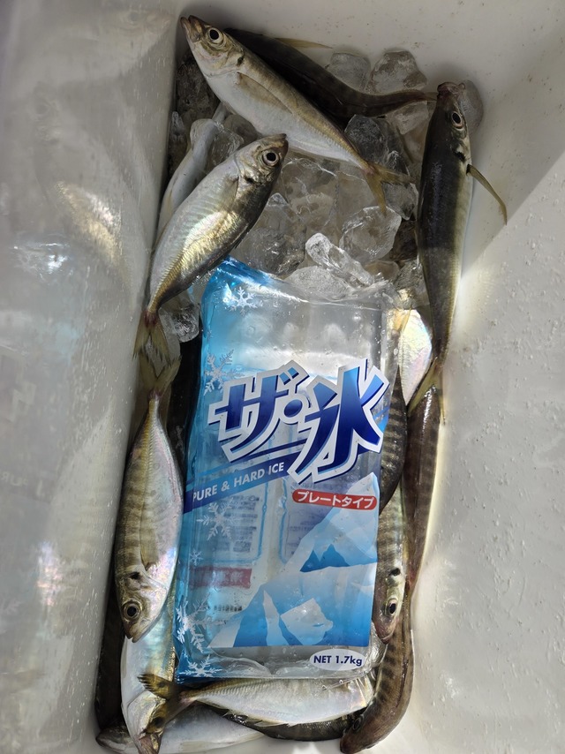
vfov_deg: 73.9
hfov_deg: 58.9
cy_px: 377
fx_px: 501
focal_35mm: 23
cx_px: 282
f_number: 1.8
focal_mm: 5.4
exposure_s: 1/2308
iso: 25
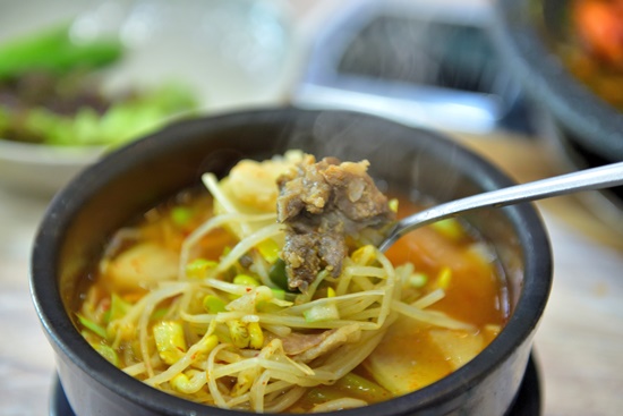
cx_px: 312
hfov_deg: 28.8
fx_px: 1212
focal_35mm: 70
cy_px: 208
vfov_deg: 19.5
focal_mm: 70
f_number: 3.5
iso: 1600
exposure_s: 1/160
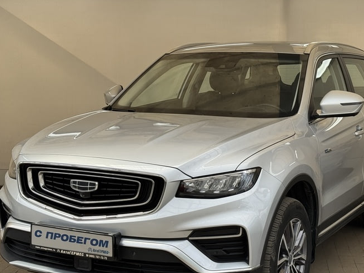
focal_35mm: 66
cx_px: 211
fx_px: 694
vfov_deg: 22.2
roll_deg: -1.5
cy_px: 158
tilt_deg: -8.6
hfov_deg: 29.3
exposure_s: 1/1724
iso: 64
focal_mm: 6.76
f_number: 1.78
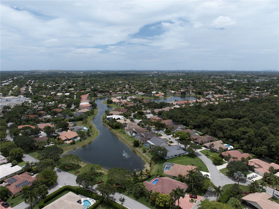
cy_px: 104
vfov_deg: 56.7
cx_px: 140
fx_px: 193
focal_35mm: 24
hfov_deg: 71.6
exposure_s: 1/500
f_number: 2.8
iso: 120
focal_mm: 12.29
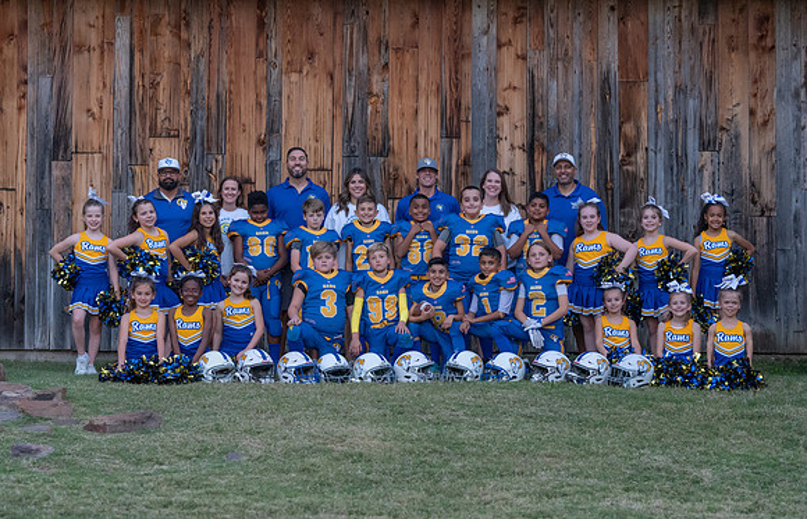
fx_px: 1738
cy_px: 271
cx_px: 414
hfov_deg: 26.1
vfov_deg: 17.0
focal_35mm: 78
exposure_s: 1/320
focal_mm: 70
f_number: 4
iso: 3200
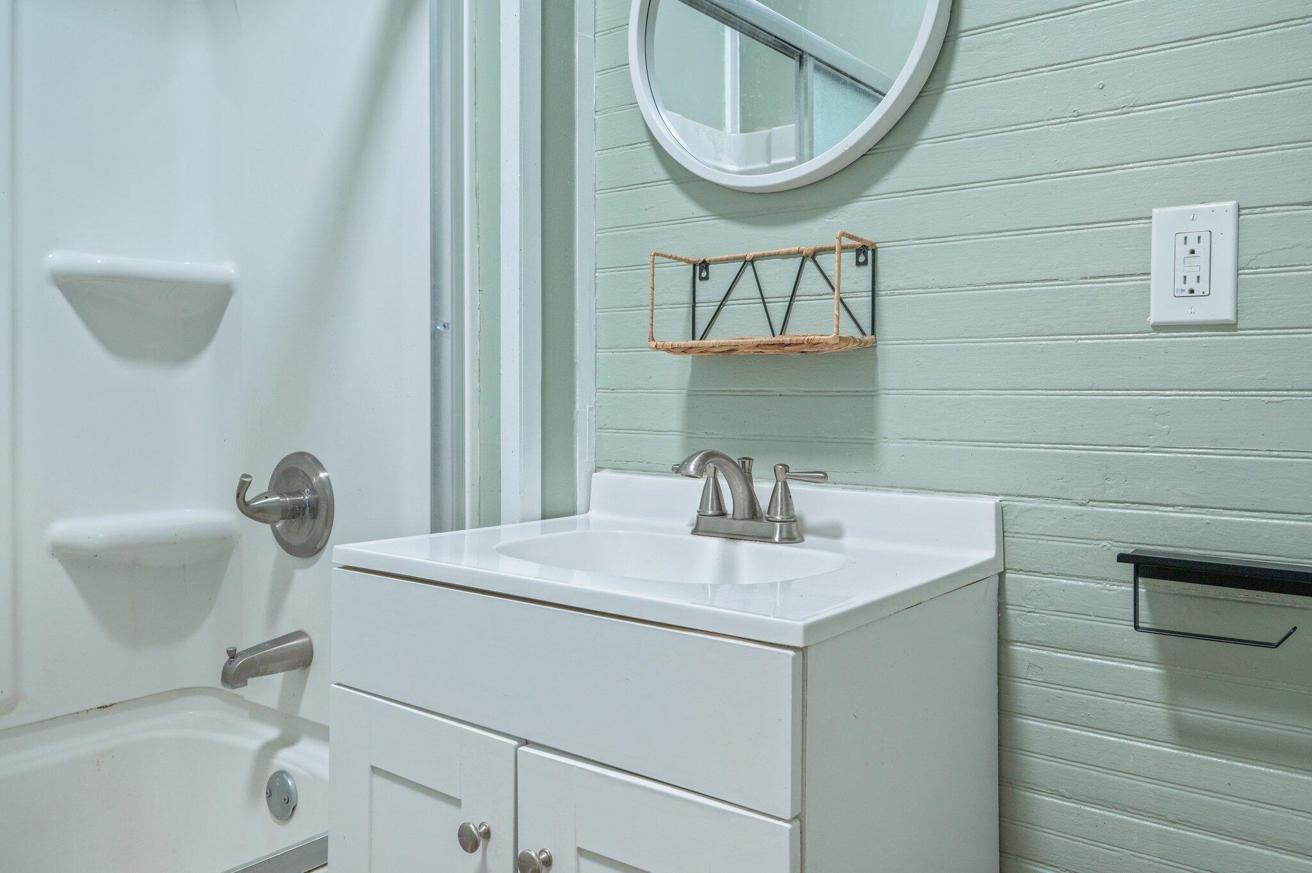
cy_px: 436
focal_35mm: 25
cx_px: 656
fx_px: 910
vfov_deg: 51.2
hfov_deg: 71.6
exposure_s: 1/8
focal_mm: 25
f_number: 9
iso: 250
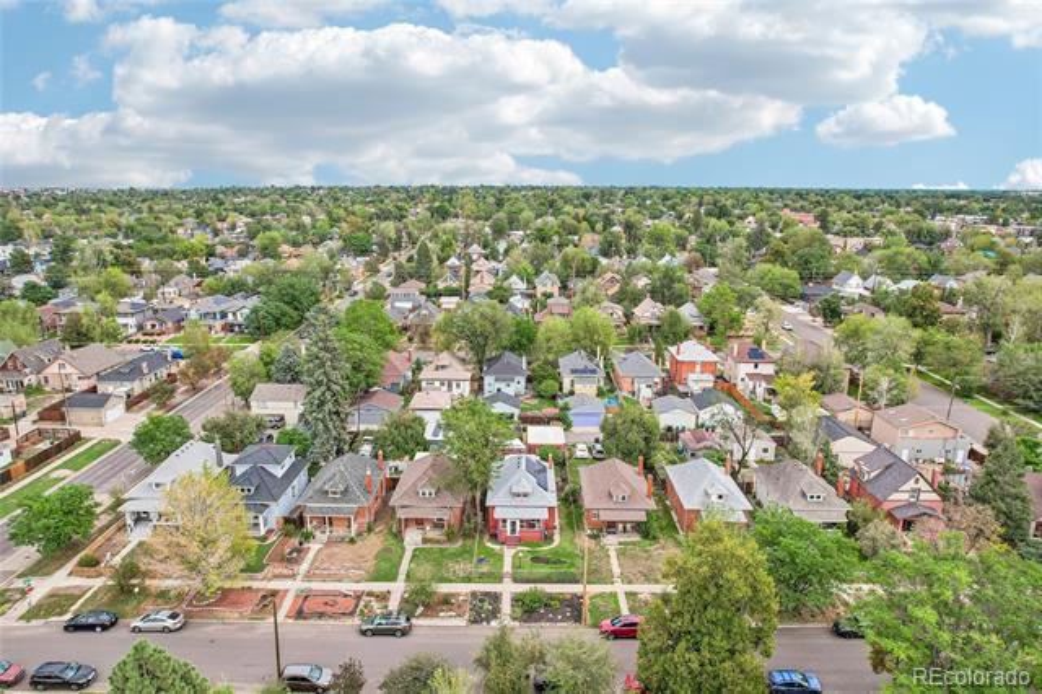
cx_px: 521
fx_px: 636
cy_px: 347
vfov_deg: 57.2
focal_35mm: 22
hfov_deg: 78.6
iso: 110
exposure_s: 1/1000
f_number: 2.8
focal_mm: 8.4
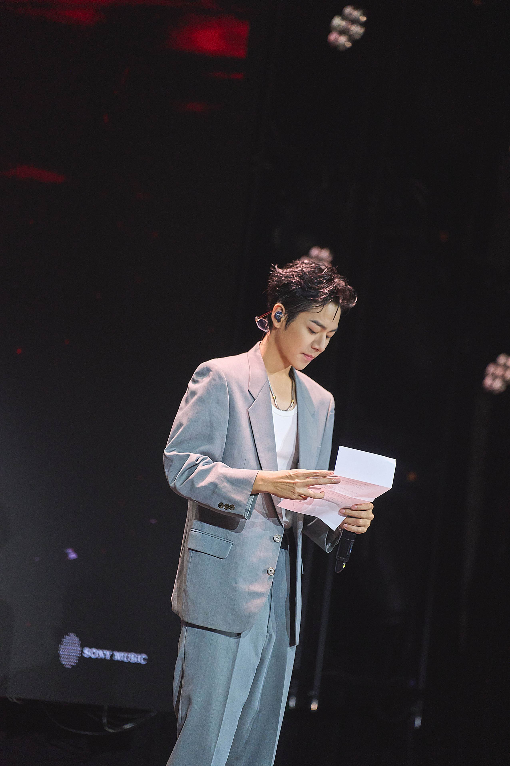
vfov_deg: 13.7
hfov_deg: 9.1
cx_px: 255
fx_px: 3188
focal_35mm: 150
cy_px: 383
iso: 2500
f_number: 2.8
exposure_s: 1/400
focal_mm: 150
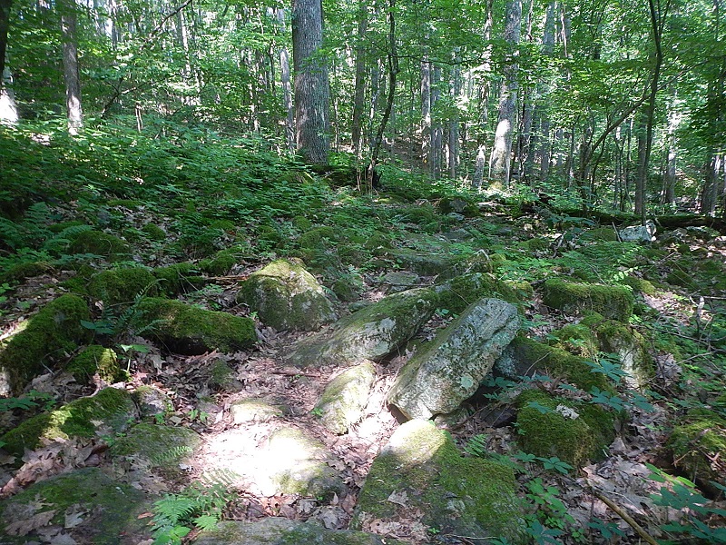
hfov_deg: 63.4
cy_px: 272
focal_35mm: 28
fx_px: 587
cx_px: 363
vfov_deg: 49.7
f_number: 3.9
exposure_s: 1/30
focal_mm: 5
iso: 280
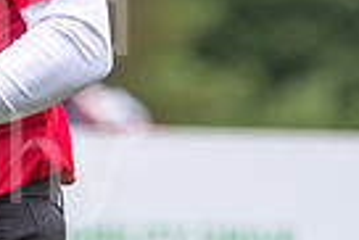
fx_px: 19147
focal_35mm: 1918
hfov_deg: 1.1
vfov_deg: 0.7
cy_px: 37
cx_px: -206
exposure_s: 1/1000
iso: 400
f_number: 4.5
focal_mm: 300
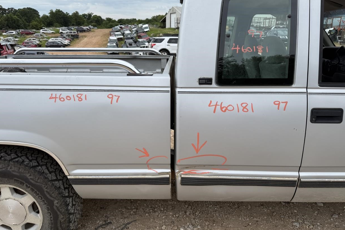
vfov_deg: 49.5
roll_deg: -0.4
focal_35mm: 26
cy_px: 111
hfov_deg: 69.4
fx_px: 249
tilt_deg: -16.7
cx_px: 177
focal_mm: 6.76
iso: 80
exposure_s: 1/3145
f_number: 1.78
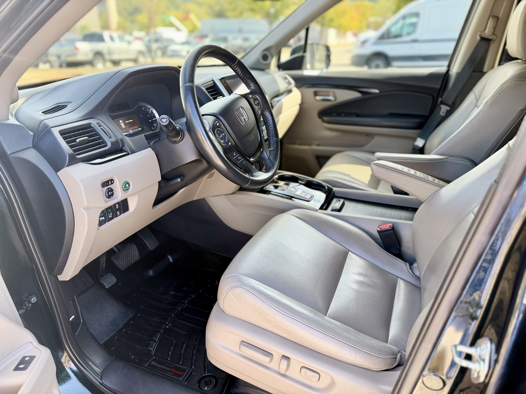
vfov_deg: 56.8
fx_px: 365
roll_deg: +0.6
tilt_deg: -22.2
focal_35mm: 24
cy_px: 197
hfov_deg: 71.6
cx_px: 263
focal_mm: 6.76
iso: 80
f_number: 1.78
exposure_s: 1/194
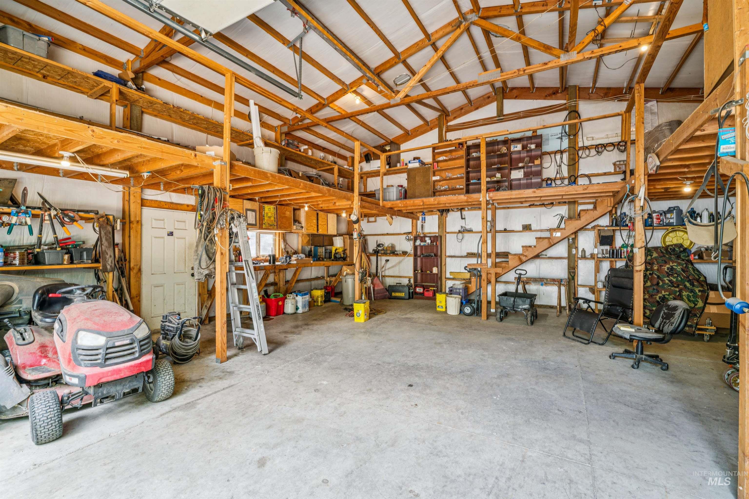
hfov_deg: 98.2
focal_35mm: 16
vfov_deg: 75.1
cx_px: 374
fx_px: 325
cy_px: 250
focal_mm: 15.6
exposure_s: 1/5
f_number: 13
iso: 400
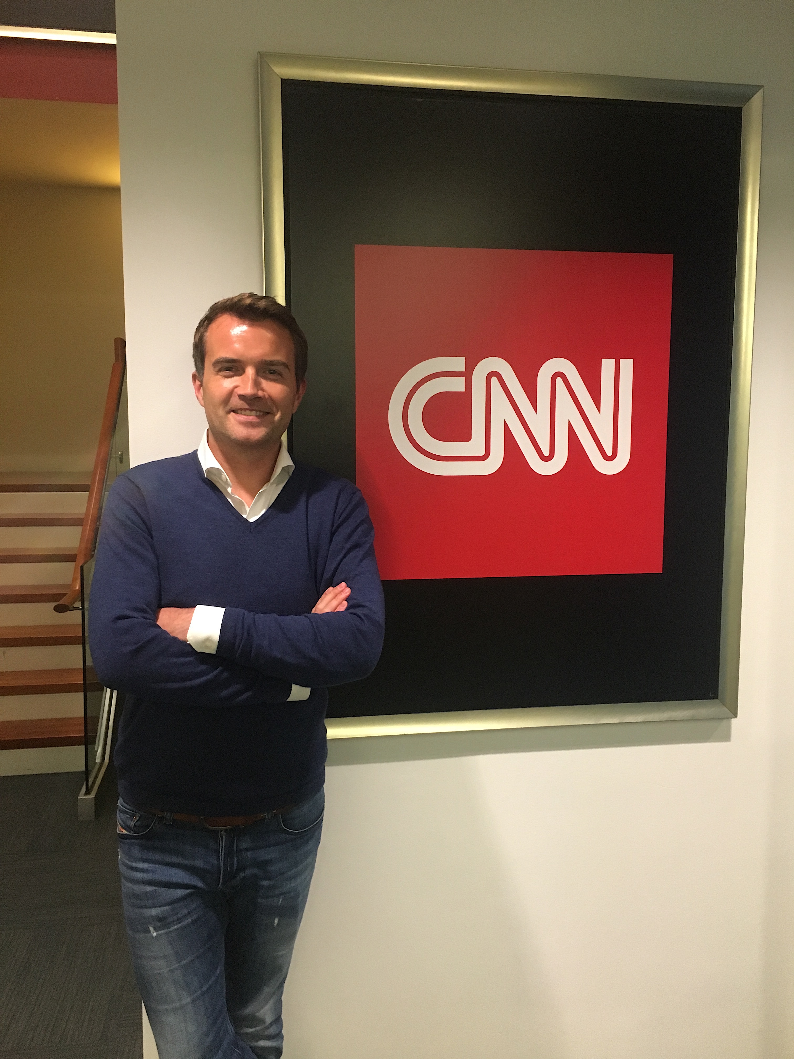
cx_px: 397
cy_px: 530
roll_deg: +0.2
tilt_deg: -4.6
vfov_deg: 61.7
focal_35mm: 29
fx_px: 887
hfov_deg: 48.2
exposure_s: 1/24
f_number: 2.2
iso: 200
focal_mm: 4.15
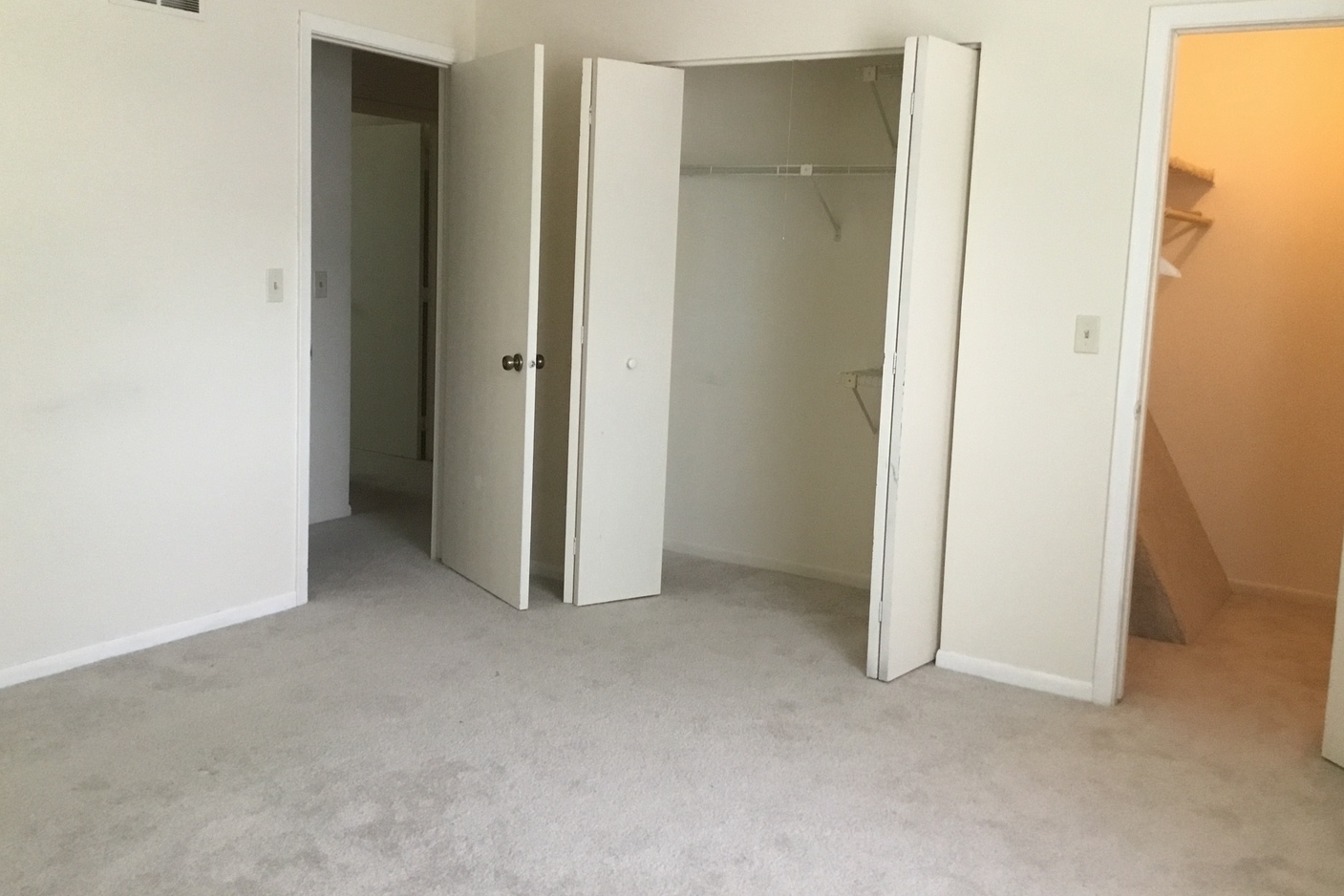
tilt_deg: -7.5
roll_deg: -1.5
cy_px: 387
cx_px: 660
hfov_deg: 57.2
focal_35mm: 33
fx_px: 1232
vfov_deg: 39.9
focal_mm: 3.3
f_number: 2.4
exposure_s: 1/30
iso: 160
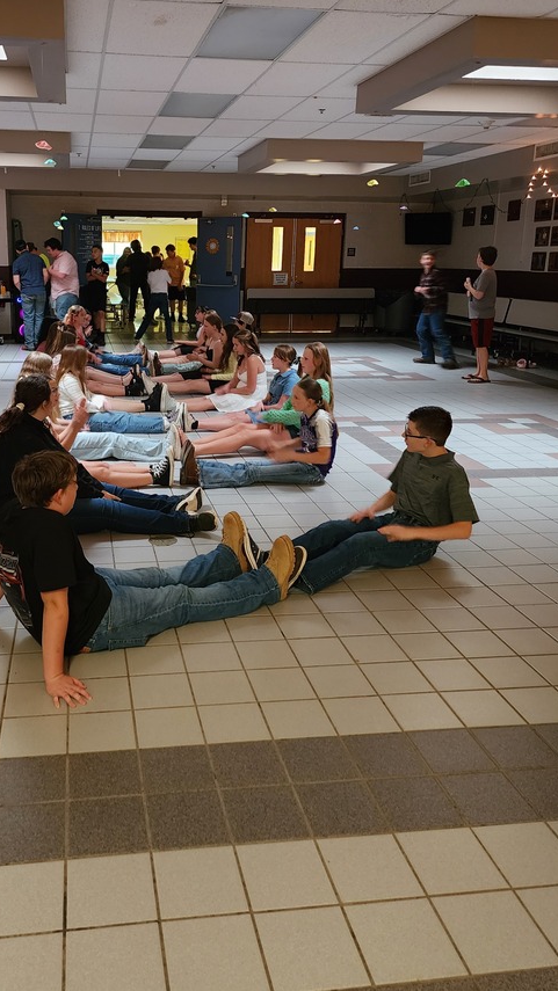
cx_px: 182
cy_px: 436
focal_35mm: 30
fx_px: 789
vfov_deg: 64.1
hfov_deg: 38.5
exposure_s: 1/30
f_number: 1.8
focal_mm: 6.4
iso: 640
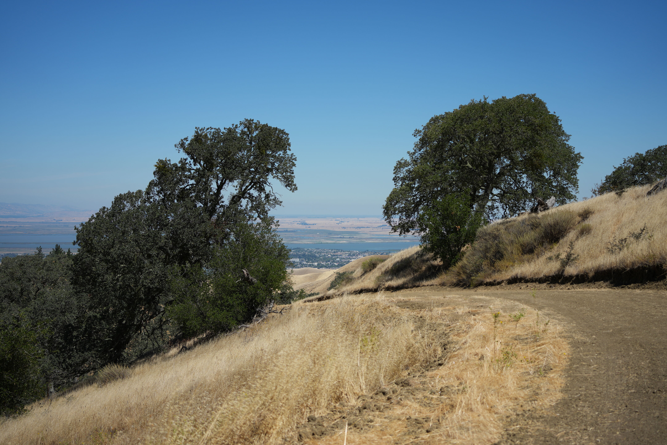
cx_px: 334
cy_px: 222
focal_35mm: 50
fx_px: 926
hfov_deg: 39.6
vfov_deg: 27.0
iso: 100
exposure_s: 1/1250
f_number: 4.5
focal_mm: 50
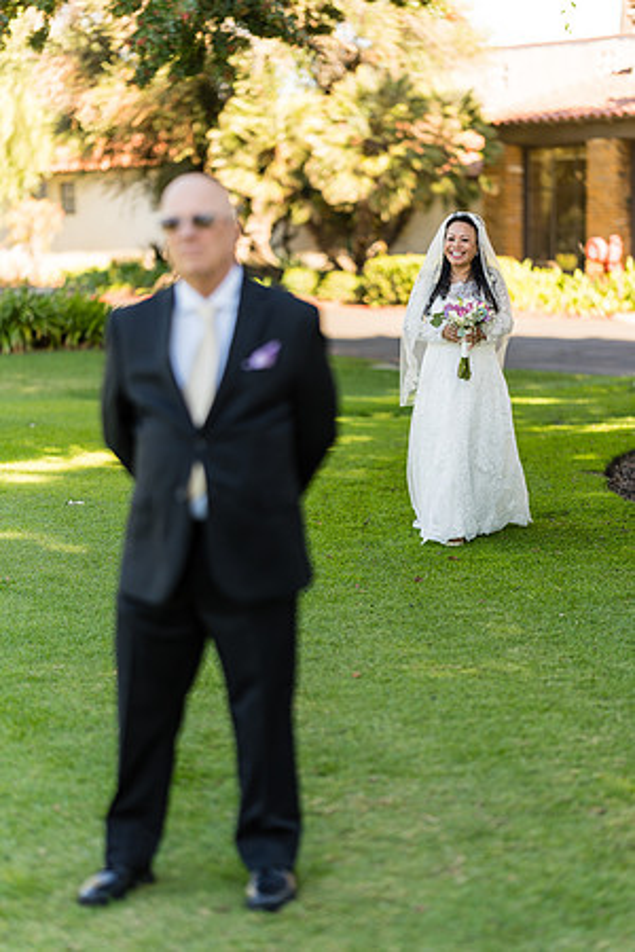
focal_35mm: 85
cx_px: 318
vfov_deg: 23.9
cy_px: 476
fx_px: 2249
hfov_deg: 16.1
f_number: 1.4
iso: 100
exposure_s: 1/1000
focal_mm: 85
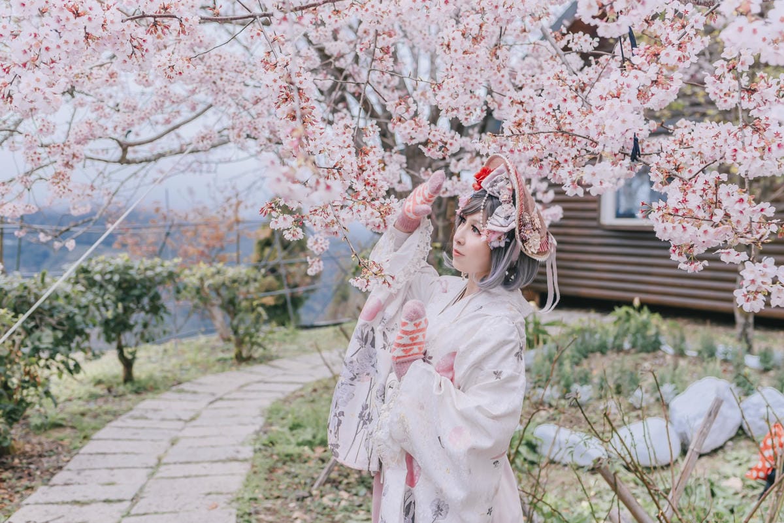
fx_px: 762
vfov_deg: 37.9
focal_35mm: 35
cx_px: 392
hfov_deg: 54.4
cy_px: 262
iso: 200
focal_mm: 35
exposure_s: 1/1000
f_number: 3.2
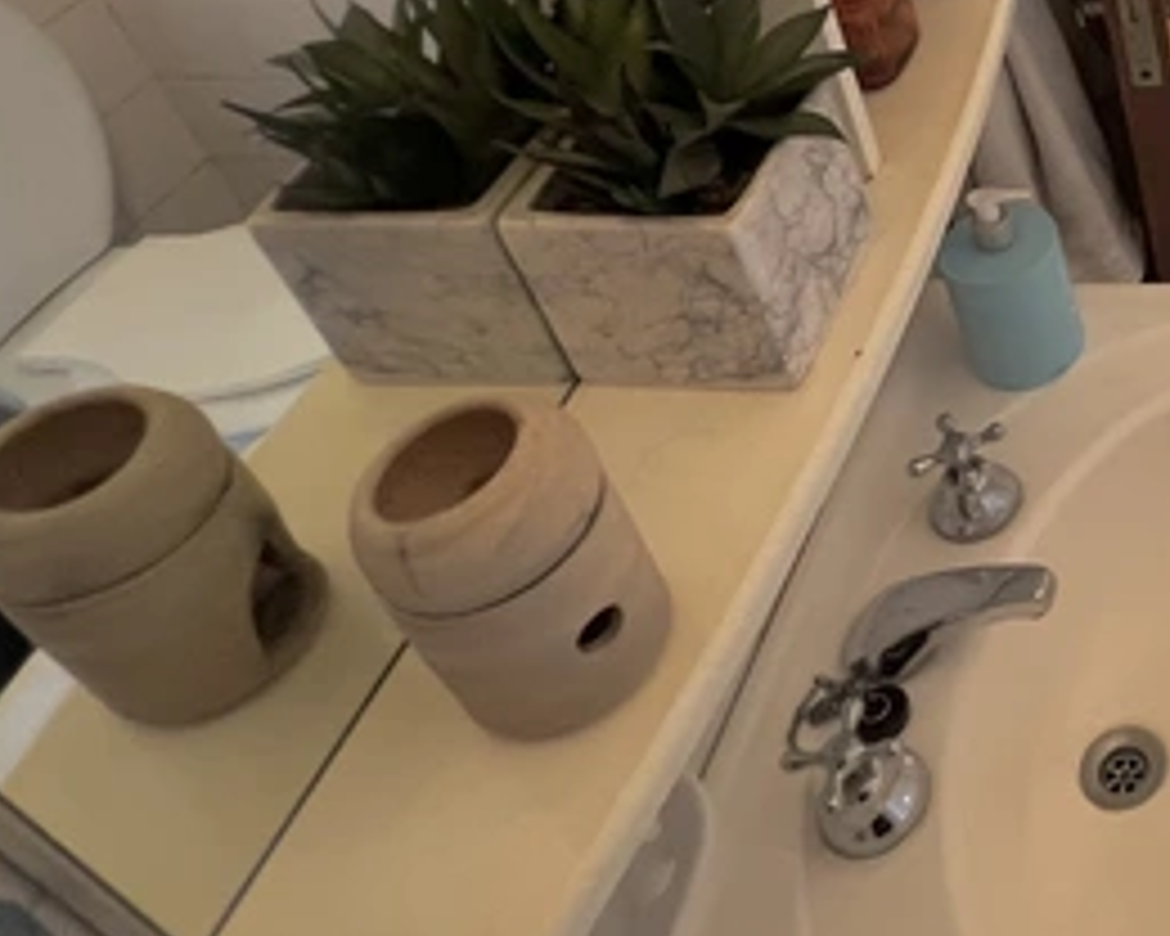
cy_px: 36
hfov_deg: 36.2
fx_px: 1350
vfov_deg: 35.2
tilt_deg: -35.7
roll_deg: +2.7
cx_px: 1408
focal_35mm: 39
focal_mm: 1.57
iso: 200
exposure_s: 1/50
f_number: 1.8
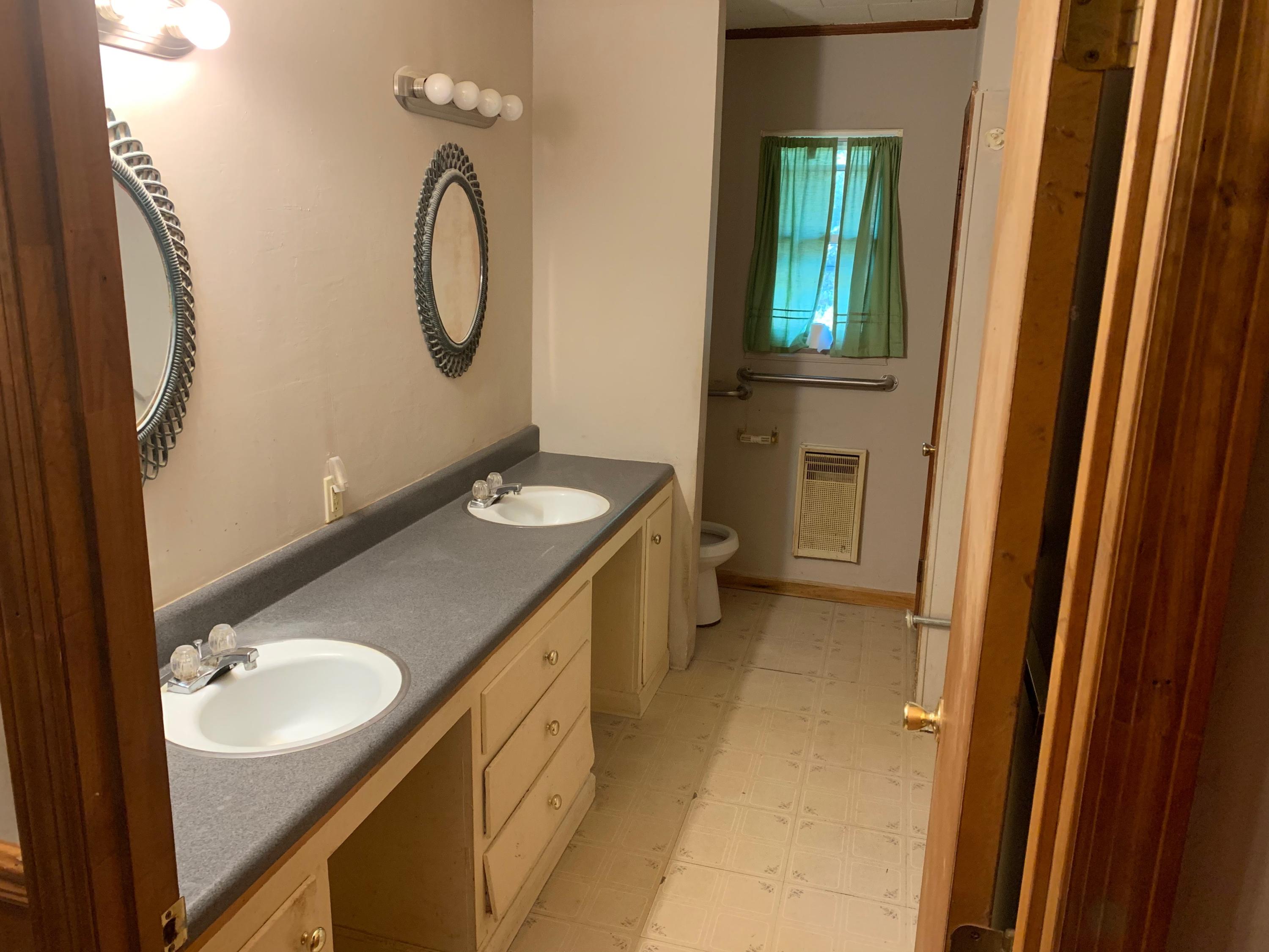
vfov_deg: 53.1
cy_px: 476
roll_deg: -1.3
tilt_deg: -13.2
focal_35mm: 26
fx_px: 953
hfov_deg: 67.3
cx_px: 634
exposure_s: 1/60
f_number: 1.8
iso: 250
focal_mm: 4.25
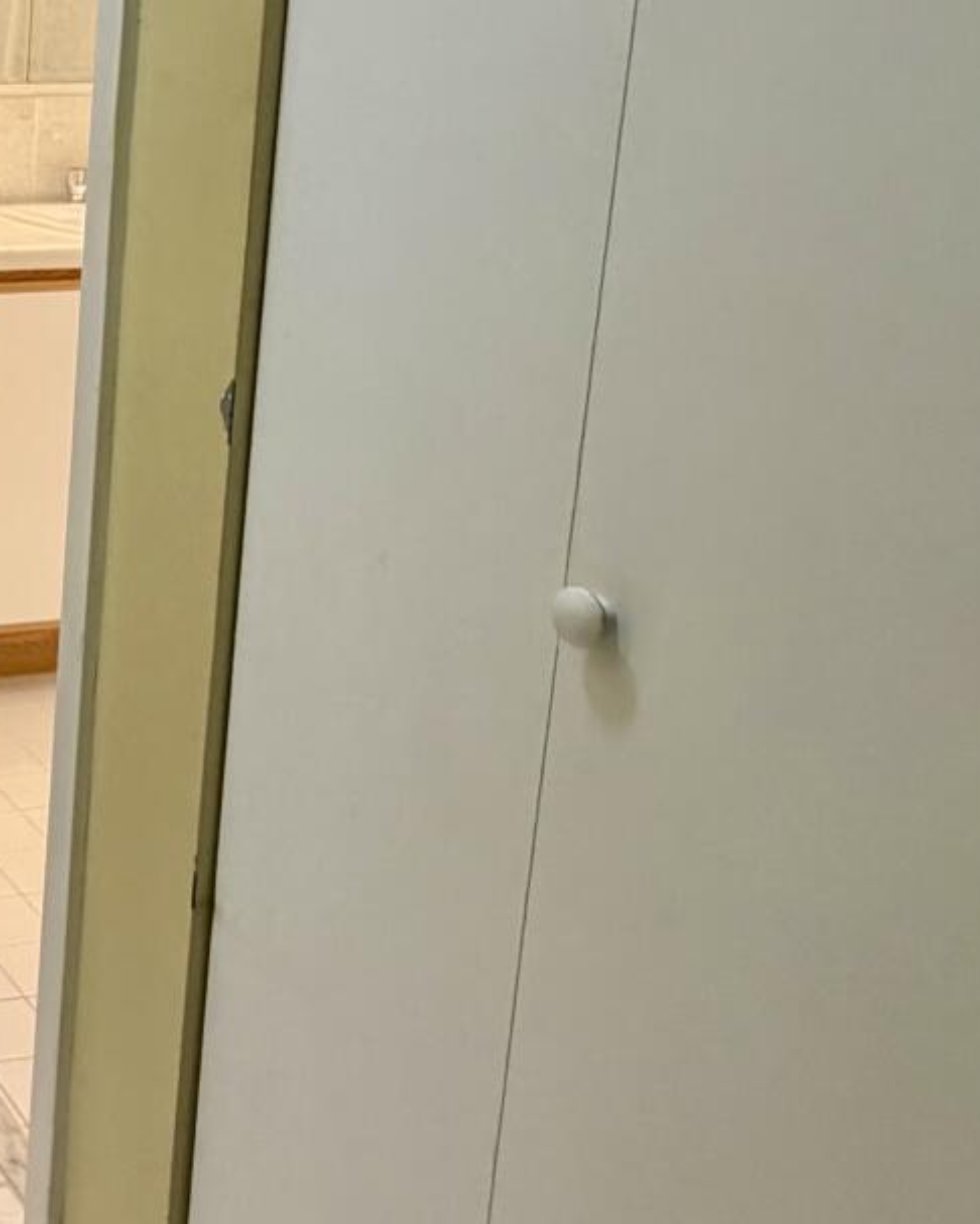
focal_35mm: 45
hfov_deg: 25.4
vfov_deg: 40.0
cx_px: -480
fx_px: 1631
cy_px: 307
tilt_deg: -9.6
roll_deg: -0.3
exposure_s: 1/120
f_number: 2.2
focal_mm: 2.22
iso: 200
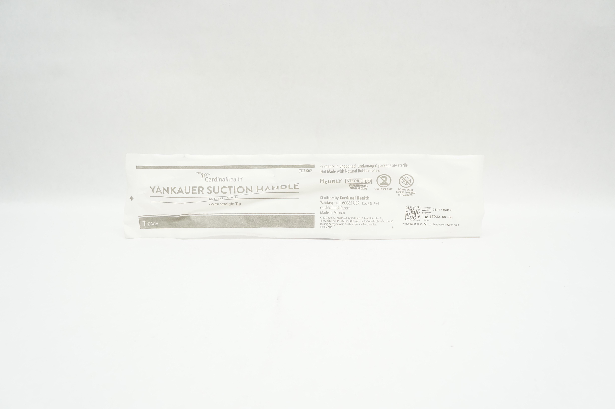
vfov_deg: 47.8
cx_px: 308
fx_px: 461
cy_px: 204
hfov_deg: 67.4
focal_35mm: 27
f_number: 7.1
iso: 800
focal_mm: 18
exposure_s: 1/60
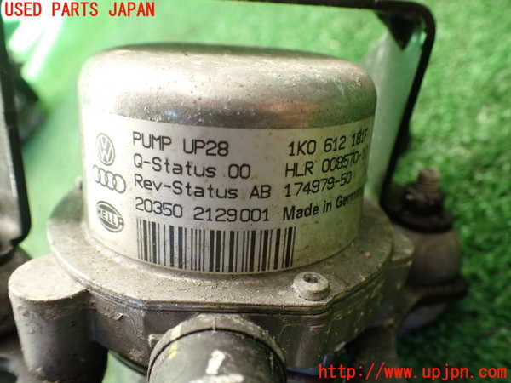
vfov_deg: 46.8
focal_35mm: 30
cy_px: 192
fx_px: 443
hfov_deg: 60.0
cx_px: 256
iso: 320
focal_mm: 5.4
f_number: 2.3
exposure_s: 1/125
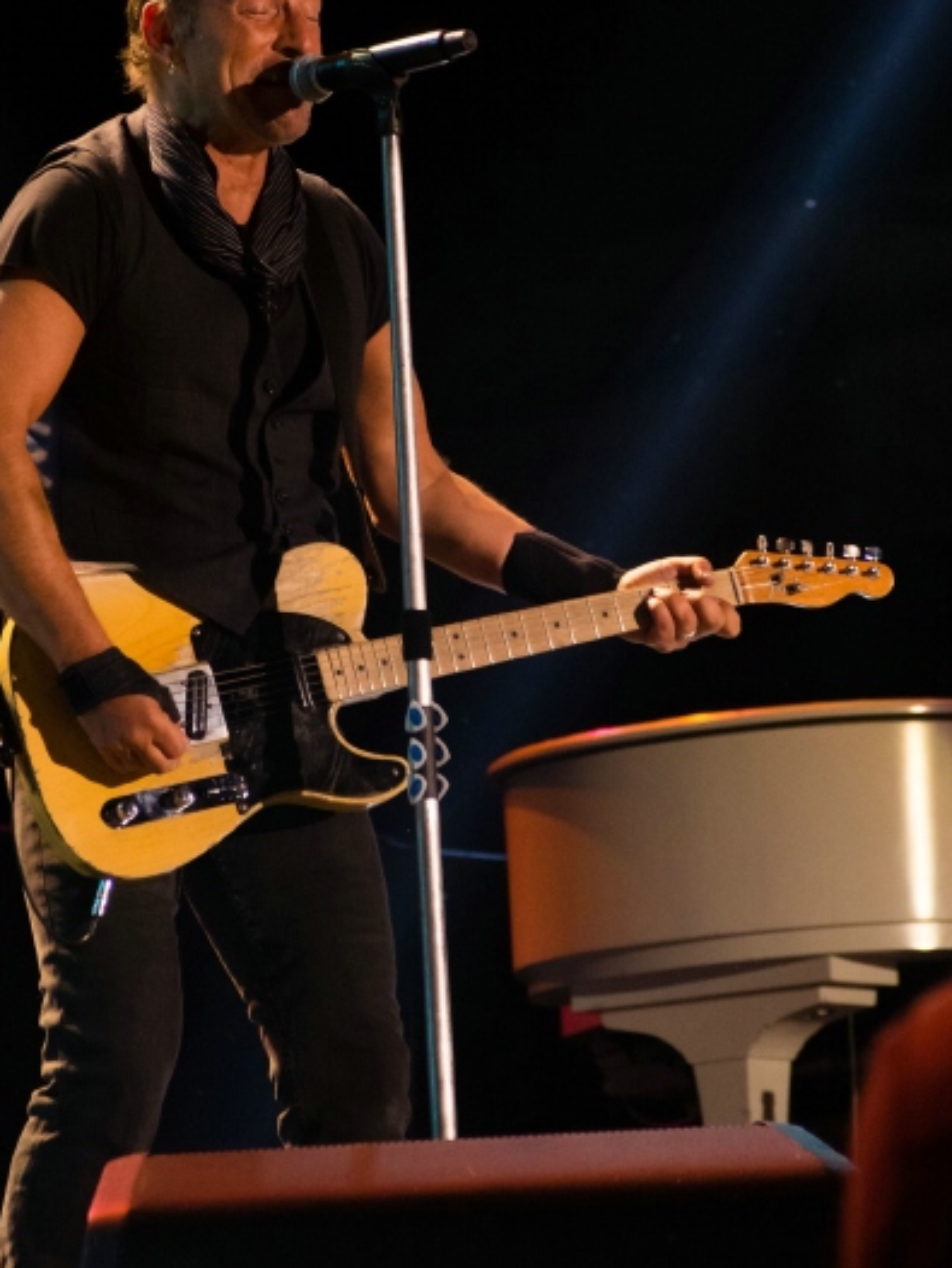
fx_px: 12531
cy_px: 489
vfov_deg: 5.8
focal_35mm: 342
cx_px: 417
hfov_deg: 4.4
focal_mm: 125
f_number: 5.4
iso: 1600
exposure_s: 1/250
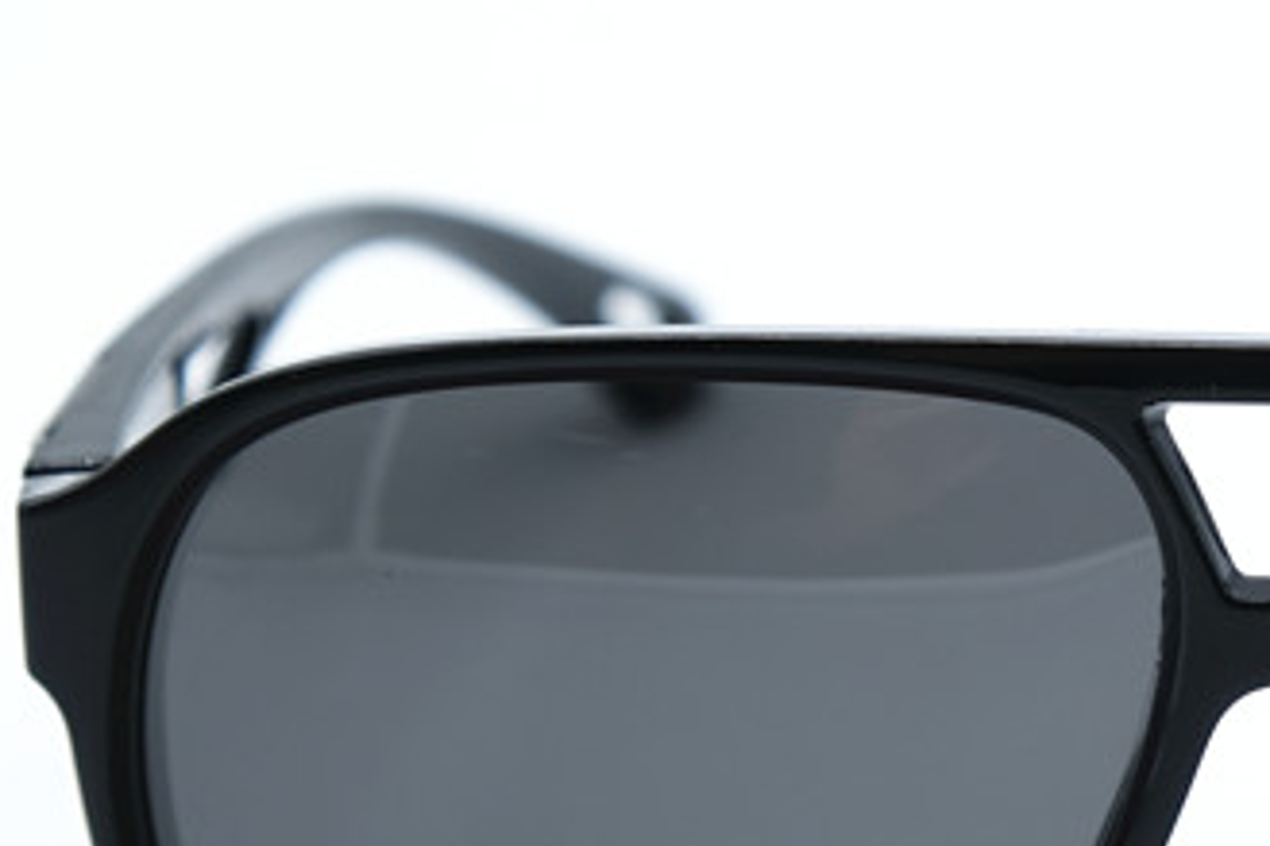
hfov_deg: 12.4
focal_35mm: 164
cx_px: 1208
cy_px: 773
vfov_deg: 8.3
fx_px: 5782
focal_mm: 35.8
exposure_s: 1/200
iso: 160
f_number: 5
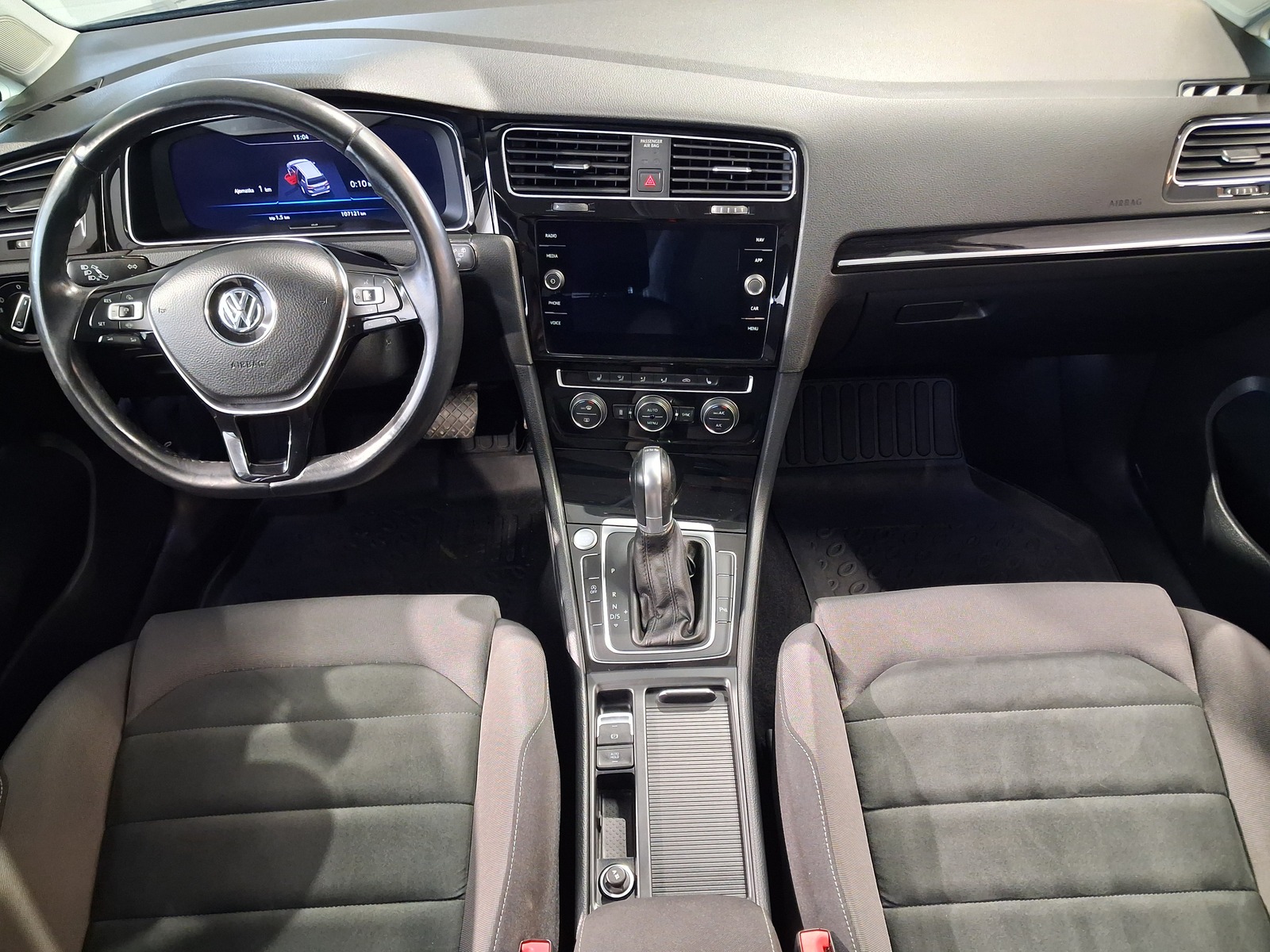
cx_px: 635
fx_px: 991
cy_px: 476
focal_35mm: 27
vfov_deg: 51.4
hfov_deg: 65.3
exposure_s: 1/33
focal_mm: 4
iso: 500
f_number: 1.8
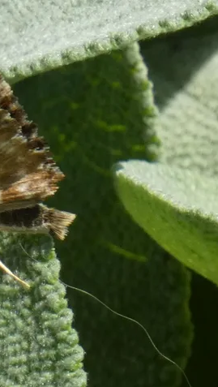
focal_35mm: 663
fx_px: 6800
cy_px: 194
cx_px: -24
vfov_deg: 3.3
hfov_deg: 1.8
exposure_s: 1/250
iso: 80
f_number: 5.6
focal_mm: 81.4
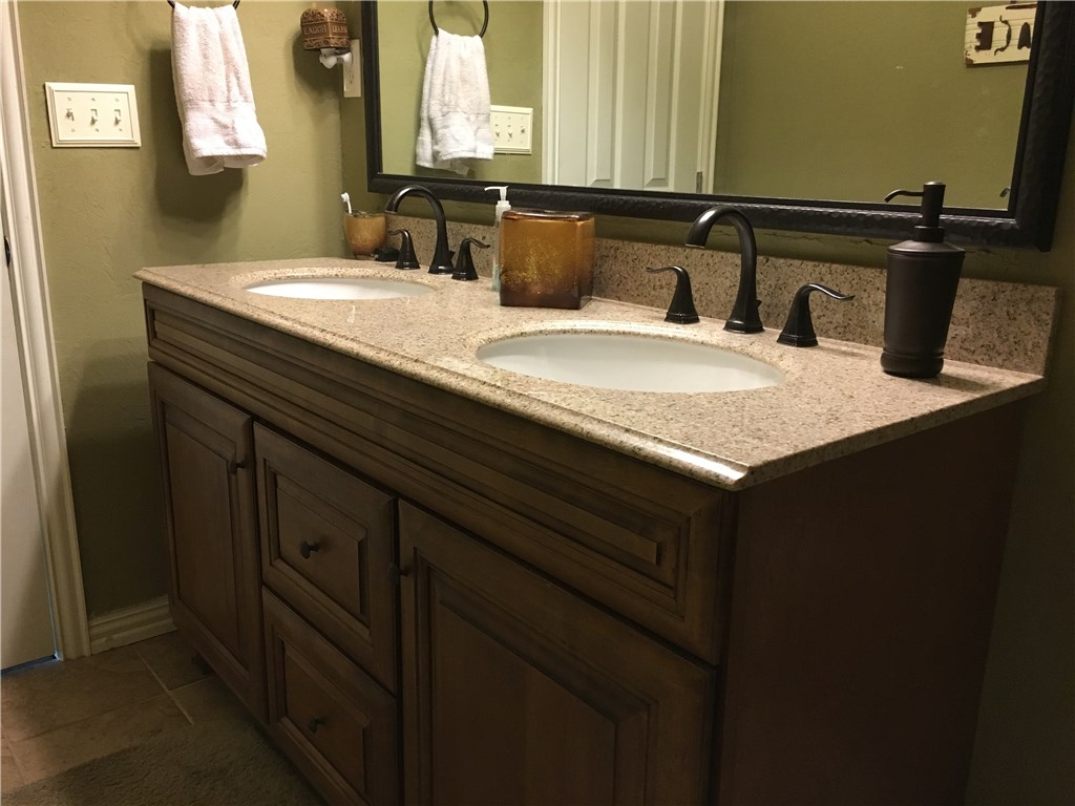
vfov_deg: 48.2
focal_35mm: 29
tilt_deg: -14.6
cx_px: 538
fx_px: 901
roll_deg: -0.6
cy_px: 403
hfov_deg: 61.7
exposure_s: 1/30
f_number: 2.2
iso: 160
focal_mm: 4.15
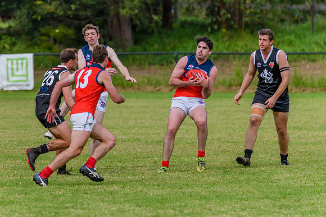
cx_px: 144
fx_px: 4401
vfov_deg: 2.8
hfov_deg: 4.2
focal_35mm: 486
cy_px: 93
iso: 800
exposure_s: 1/2000
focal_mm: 360
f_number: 6
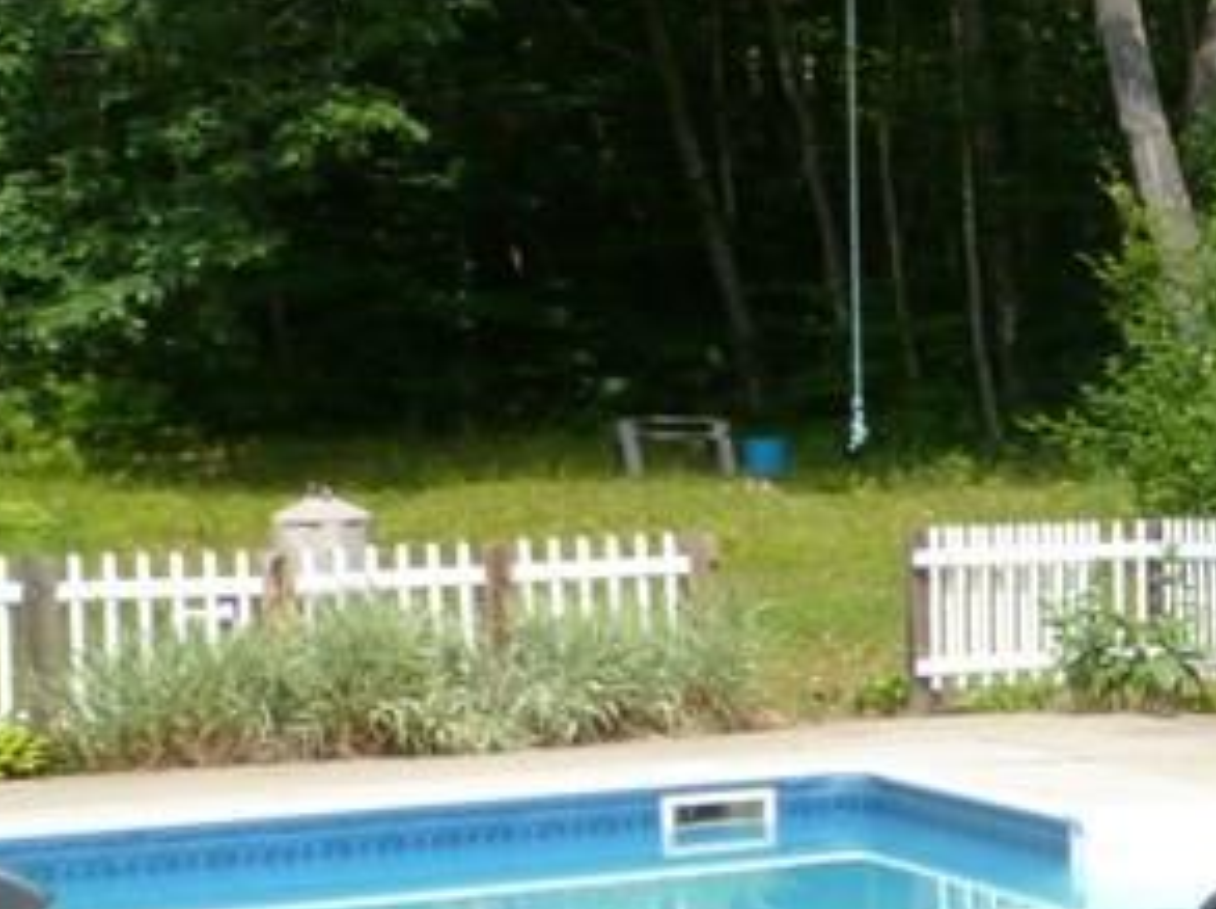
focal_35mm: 84
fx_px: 2947
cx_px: 2058
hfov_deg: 19.0
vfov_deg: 17.5
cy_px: 577
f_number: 3.3
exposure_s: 1/500
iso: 100
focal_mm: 4.3
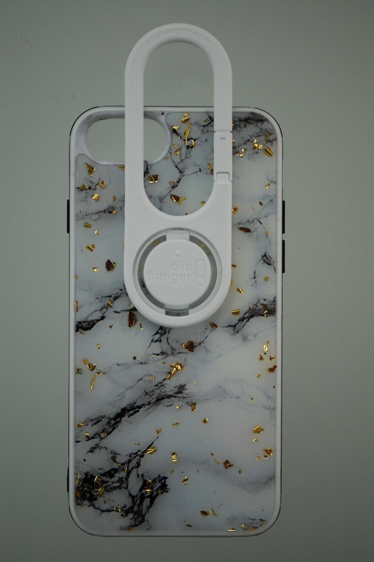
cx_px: 187
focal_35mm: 72
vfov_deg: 28.1
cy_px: 281
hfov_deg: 18.9
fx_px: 1124
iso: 400
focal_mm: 48
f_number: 5.6
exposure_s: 1/100
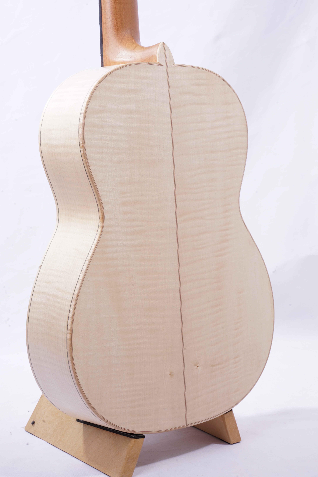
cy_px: 238
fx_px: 994
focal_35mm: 75
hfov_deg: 18.2
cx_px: 159
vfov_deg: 27.0
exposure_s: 1/50
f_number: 20
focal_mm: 75
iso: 100
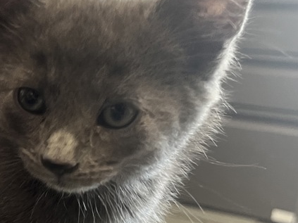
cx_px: -11
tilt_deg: -9.0
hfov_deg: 28.5
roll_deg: -4.7
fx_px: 542
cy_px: 138
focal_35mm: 63
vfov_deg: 23.2
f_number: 1.6
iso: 250
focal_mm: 5.1
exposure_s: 1/60
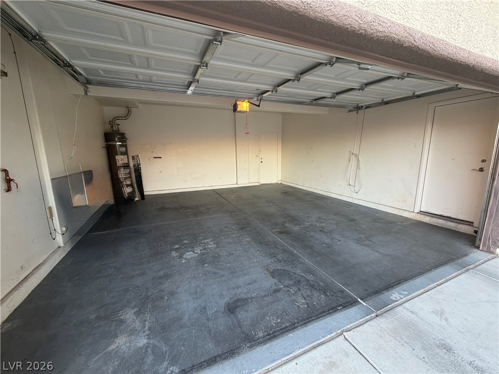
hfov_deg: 102.1
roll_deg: +0.9
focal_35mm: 14
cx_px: 250
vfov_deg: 85.7
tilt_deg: -10.9
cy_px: 187
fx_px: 202
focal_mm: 2.22
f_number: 2.2
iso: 200
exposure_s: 1/121
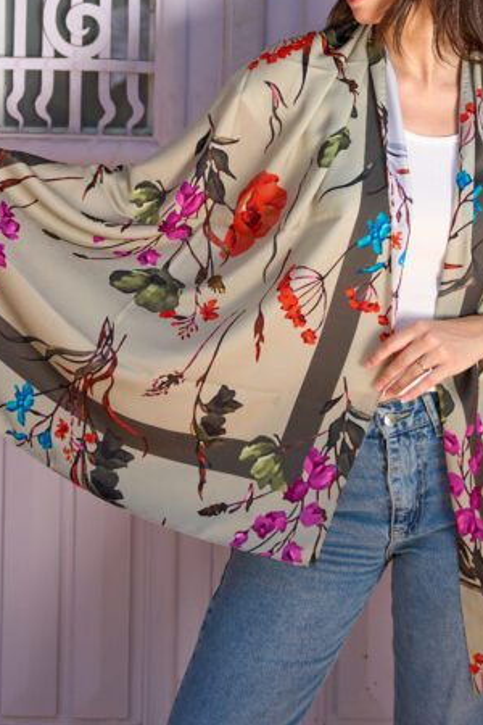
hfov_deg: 14.8
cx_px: 254
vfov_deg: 21.5
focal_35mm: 92
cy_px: 34
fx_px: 1855
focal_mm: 46.1
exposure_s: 1/2500
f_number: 2.8
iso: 400
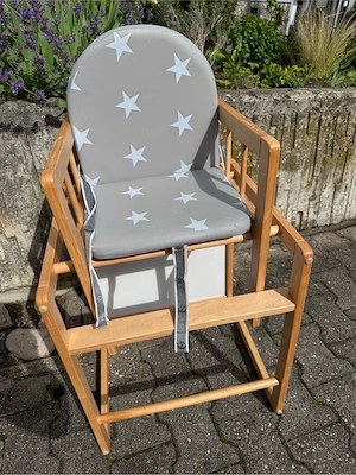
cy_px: 238
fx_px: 329
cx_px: 178
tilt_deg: -32.6
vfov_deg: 71.6
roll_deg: -0.8
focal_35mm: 24
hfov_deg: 56.8
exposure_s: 1/6410
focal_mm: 6.76
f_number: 1.78
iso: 80
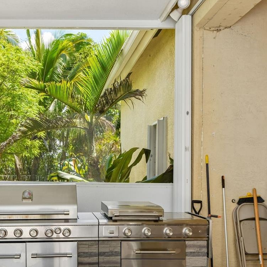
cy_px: 170
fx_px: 349
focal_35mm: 40
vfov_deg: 41.5
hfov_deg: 40.9
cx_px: 74
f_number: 9
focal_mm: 22
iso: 200
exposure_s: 1/30
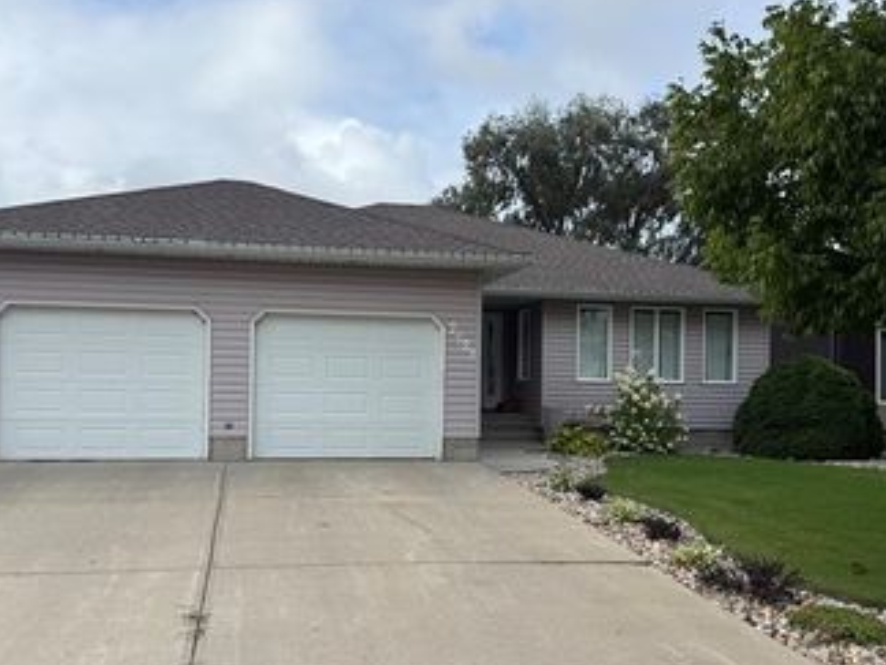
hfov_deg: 50.1
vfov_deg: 38.6
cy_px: 365
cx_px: 438
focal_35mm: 37
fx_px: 947
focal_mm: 6.76
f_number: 1.78
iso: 80
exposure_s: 1/2801
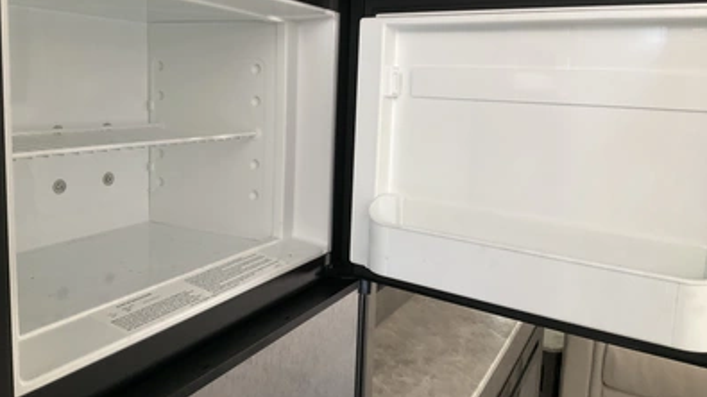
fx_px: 600
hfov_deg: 61.0
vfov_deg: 36.5
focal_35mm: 32
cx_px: 356
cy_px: 161
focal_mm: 3
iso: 160
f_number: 1.8
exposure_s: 1/60
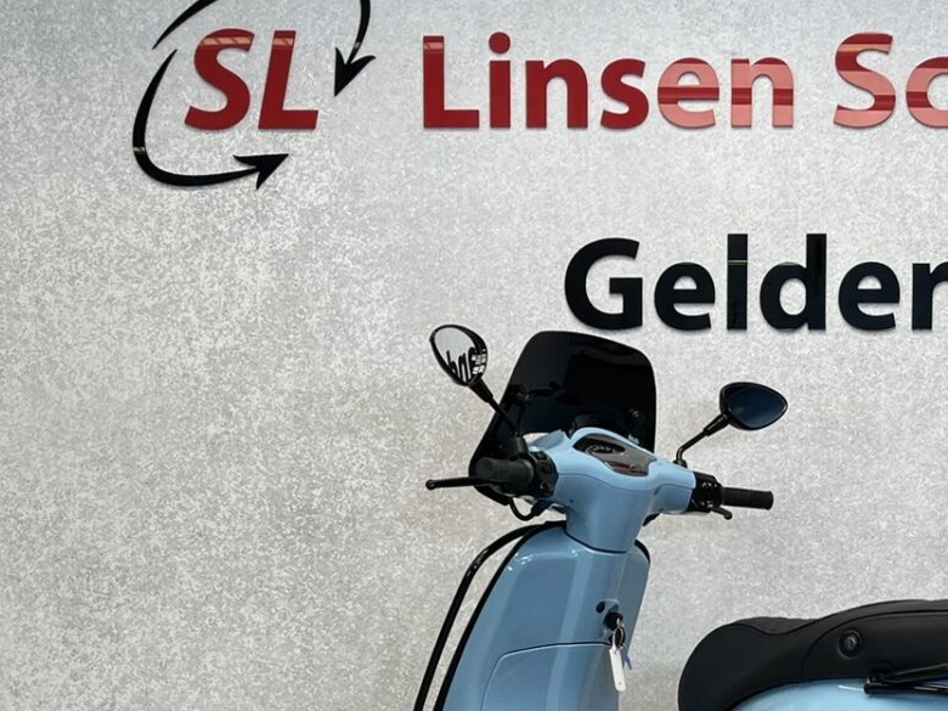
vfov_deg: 22.3
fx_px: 1753
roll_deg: -0.7
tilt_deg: -4.7
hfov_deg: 29.7
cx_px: 732
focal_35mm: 64
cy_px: 665
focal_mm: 5.1
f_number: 1.6
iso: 40
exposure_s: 1/174
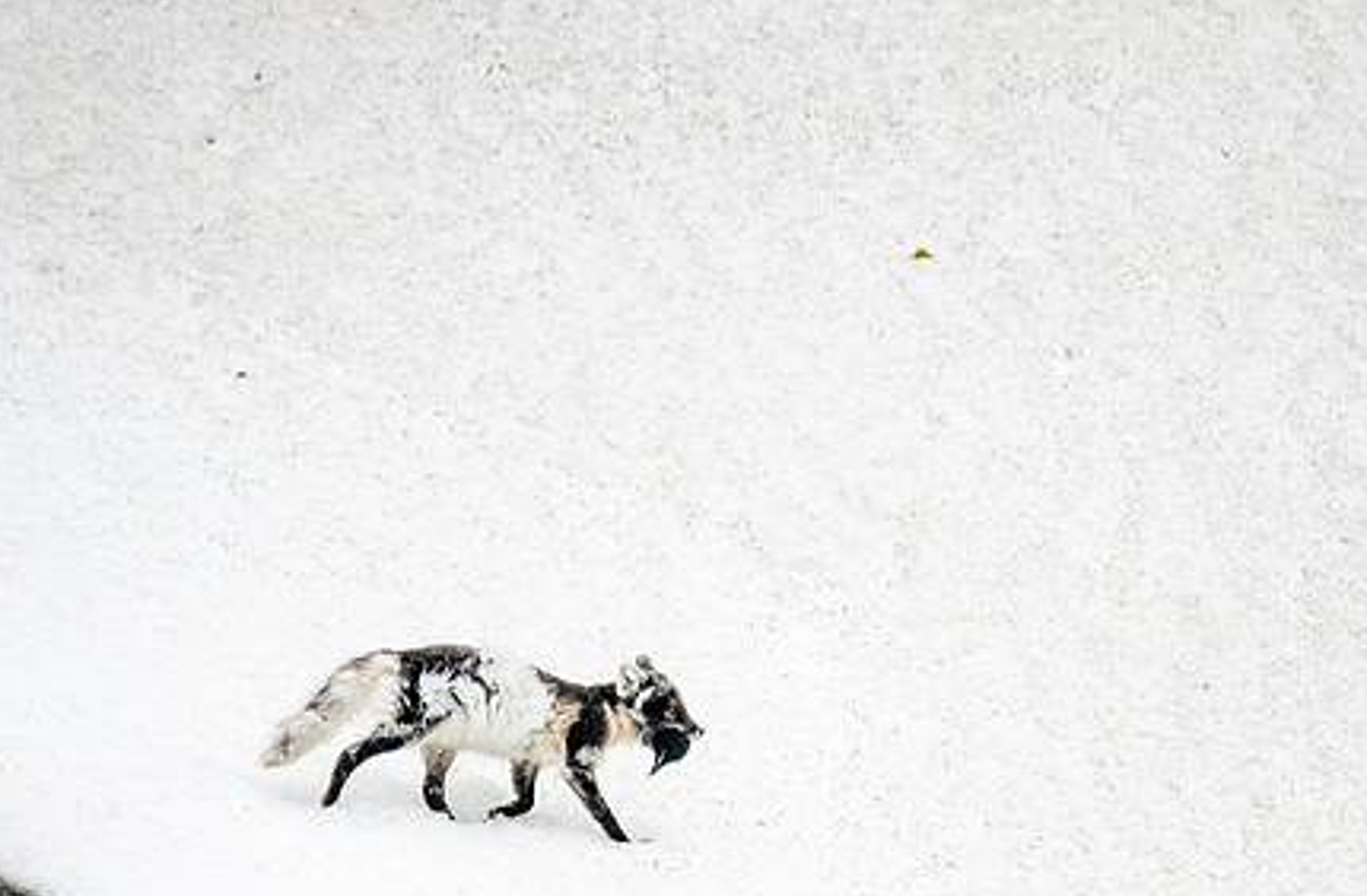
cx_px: 834
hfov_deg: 2.0
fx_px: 38574
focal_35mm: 1021
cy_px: 645
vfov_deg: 1.3
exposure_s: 1/8000
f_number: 6.3
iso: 3200
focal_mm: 600
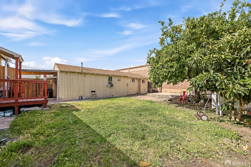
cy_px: 84
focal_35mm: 14
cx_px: 126
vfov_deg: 81.2
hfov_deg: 104.3
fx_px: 98
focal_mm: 14
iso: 64
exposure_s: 1/125
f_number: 8
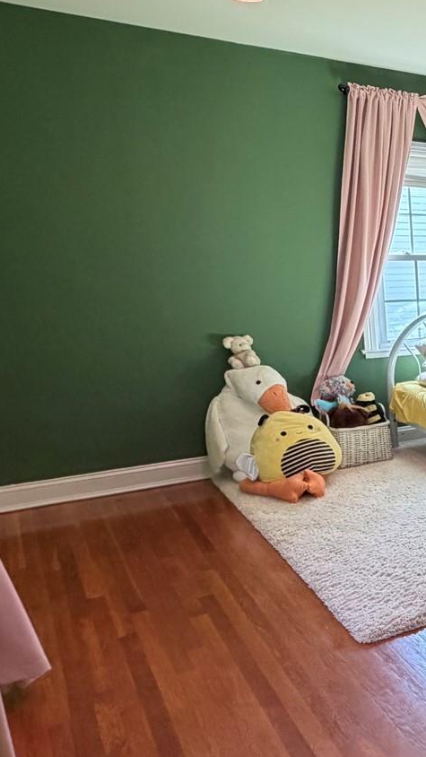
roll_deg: -0.7
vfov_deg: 53.7
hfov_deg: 24.9
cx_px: 633
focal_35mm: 37
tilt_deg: -15.2
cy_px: 449
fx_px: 743
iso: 320
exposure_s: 1/120
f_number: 2.2
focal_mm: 2.22
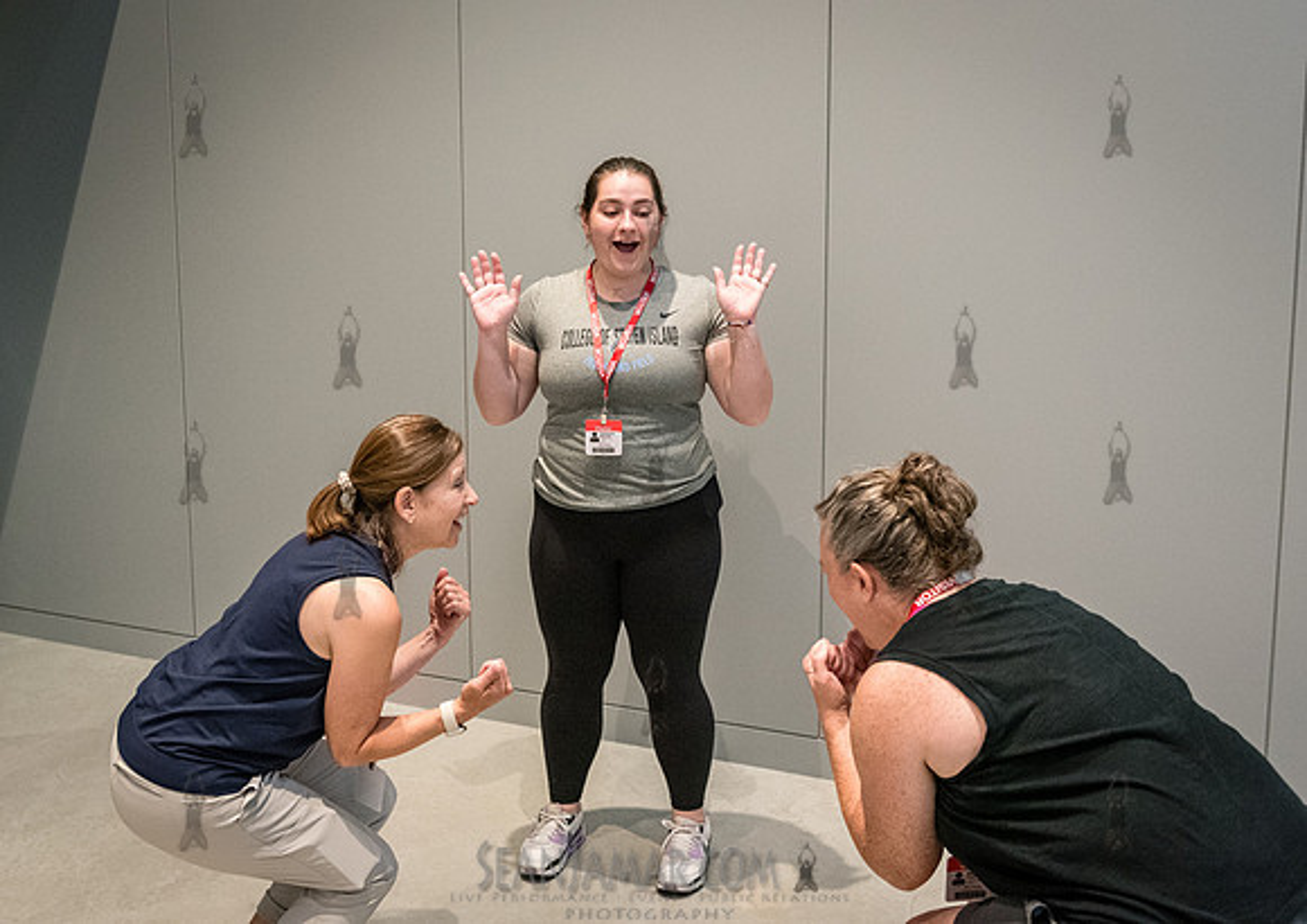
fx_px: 1399
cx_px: 571
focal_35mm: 38
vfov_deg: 36.5
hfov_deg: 50.0
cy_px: 400
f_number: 3.5
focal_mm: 31
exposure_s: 1/250
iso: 6400
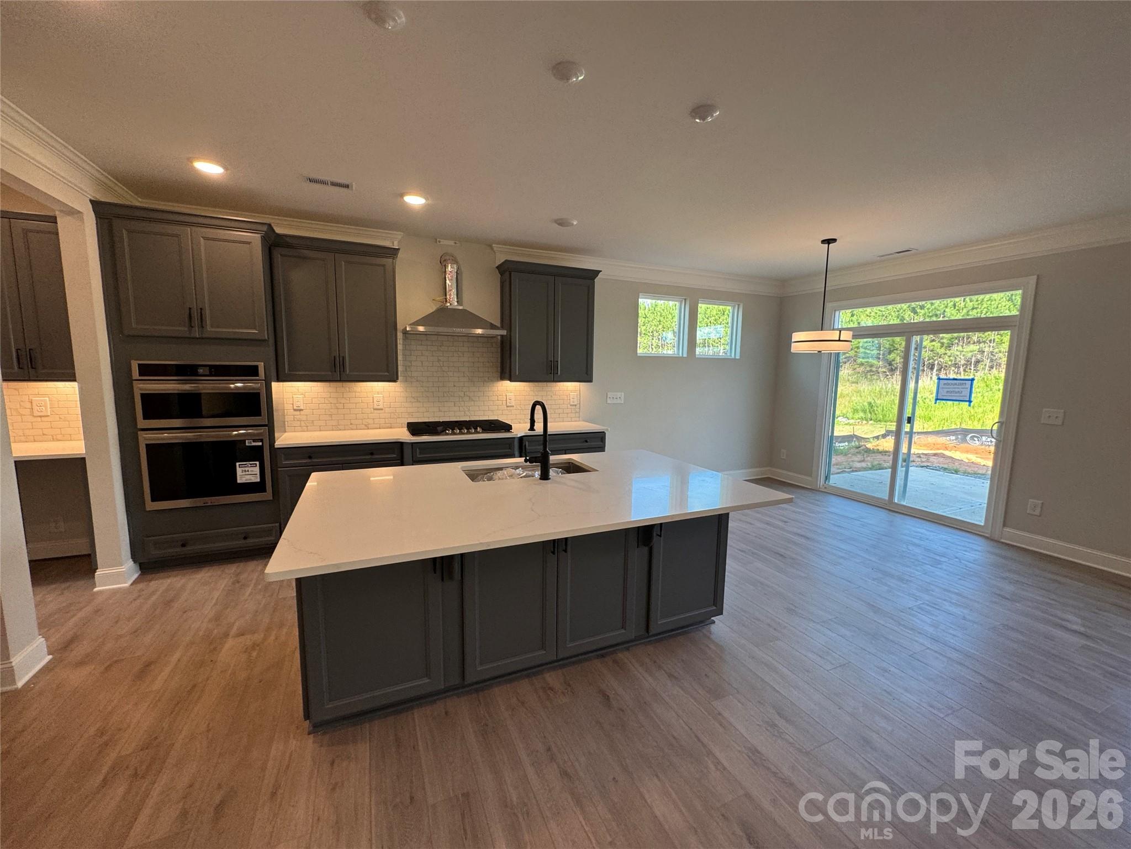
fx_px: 457
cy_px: 424
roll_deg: +0.9
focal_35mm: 14
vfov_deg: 85.7
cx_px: 566
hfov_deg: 102.1
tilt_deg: -8.5
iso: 160
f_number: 2.2
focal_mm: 2.22
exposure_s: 1/120
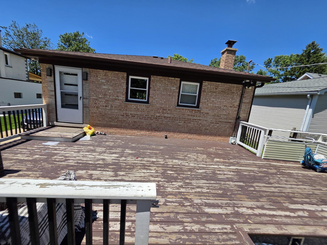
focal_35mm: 13
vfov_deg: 89.9
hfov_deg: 106.2
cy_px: 122
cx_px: 164
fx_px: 123
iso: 40
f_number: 1.9
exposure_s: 1/2565
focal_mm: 2.2
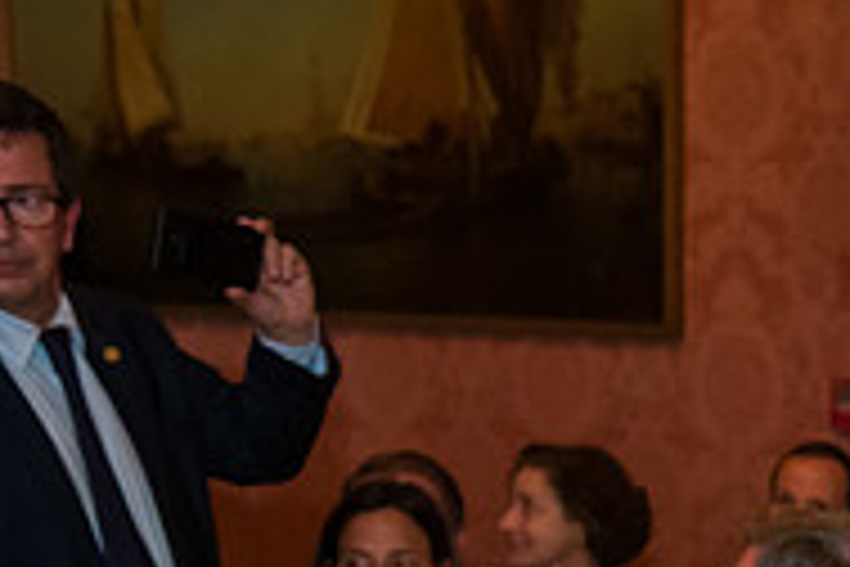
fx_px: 3046
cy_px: 817
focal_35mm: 129
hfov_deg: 14.8
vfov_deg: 10.3
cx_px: 1259
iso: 3200
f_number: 4
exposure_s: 1/100
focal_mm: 42
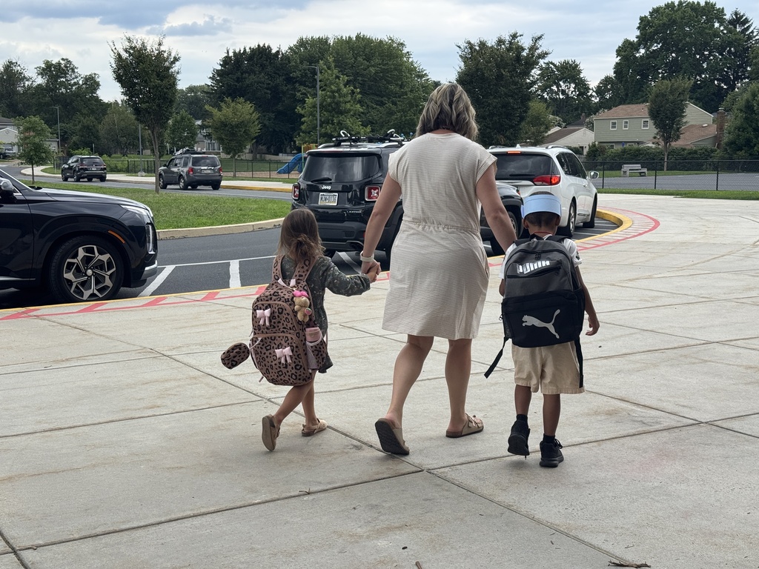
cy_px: 284
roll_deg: +0.0
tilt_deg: -8.6
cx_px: 380
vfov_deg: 30.3
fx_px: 1052
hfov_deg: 39.7
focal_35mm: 48
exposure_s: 1/1458
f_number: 1.78
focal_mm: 6.76
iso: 64
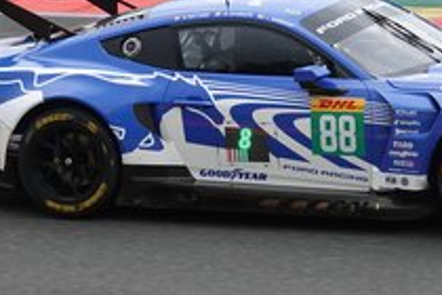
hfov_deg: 5.2
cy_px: 145
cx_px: 328
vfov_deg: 3.5
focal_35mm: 395
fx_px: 4849
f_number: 4
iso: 200
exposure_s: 1/800
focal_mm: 67.46
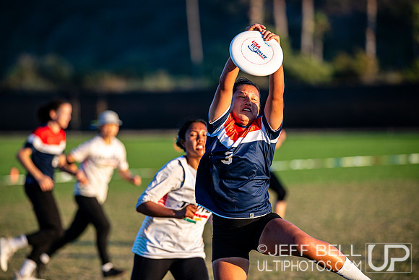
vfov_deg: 6.2
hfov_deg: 9.4
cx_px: 210
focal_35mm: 220
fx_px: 2561
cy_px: 140
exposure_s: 1/1250
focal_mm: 220
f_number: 3.2
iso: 250
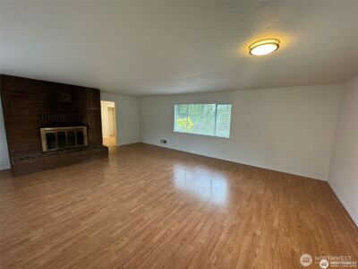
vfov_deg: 85.7
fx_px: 145
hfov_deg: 102.1
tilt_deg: -8.1
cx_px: 179
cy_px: 134
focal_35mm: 14
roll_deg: -2.0
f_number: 2.2
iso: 160
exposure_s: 1/120
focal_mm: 2.22
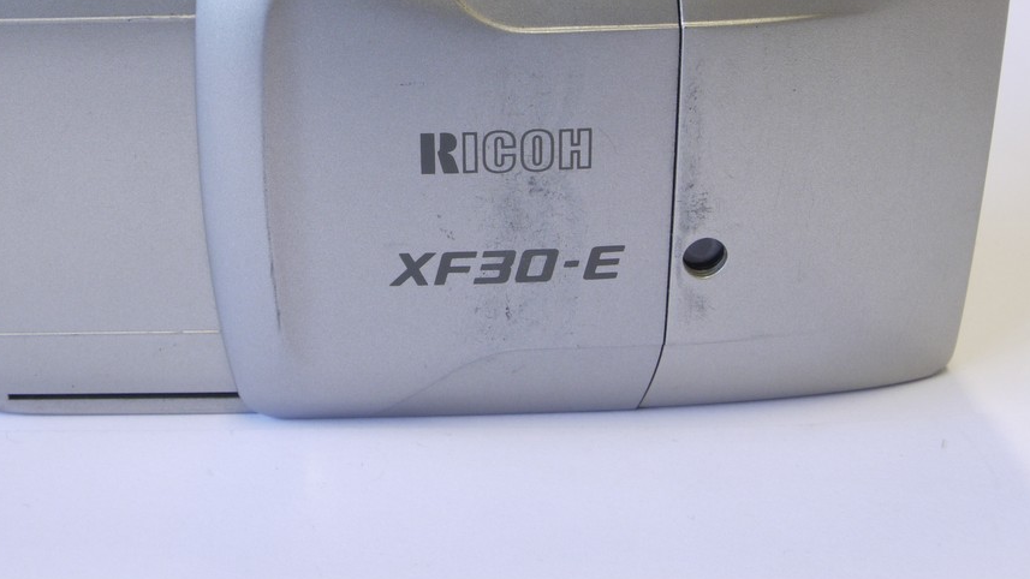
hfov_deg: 34.3
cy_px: 97
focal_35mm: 61
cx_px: 437
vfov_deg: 19.5
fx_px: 1666
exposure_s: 1/13
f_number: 11
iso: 400
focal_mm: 20
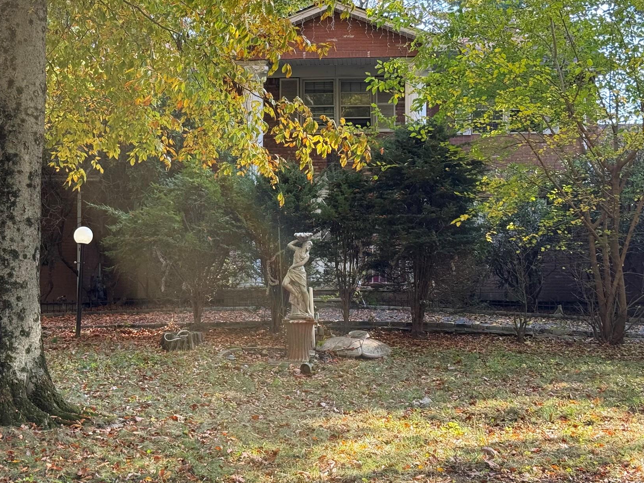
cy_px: 193
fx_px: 1116
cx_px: 287
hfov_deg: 32.1
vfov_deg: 24.4
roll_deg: +0.1
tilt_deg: +5.5
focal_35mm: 60
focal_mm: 6.76
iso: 100
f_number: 1.78
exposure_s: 1/271
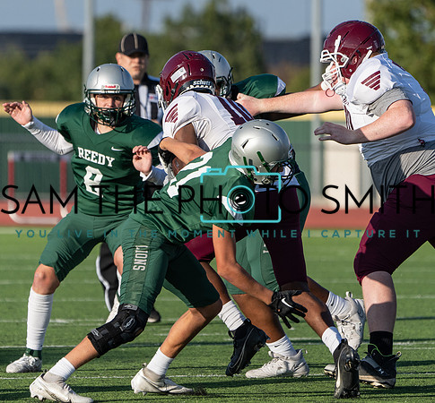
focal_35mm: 582
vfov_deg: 2.9
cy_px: 220
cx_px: 240
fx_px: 7979
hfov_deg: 3.1
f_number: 5.6
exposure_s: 1/1250
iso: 250
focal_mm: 336
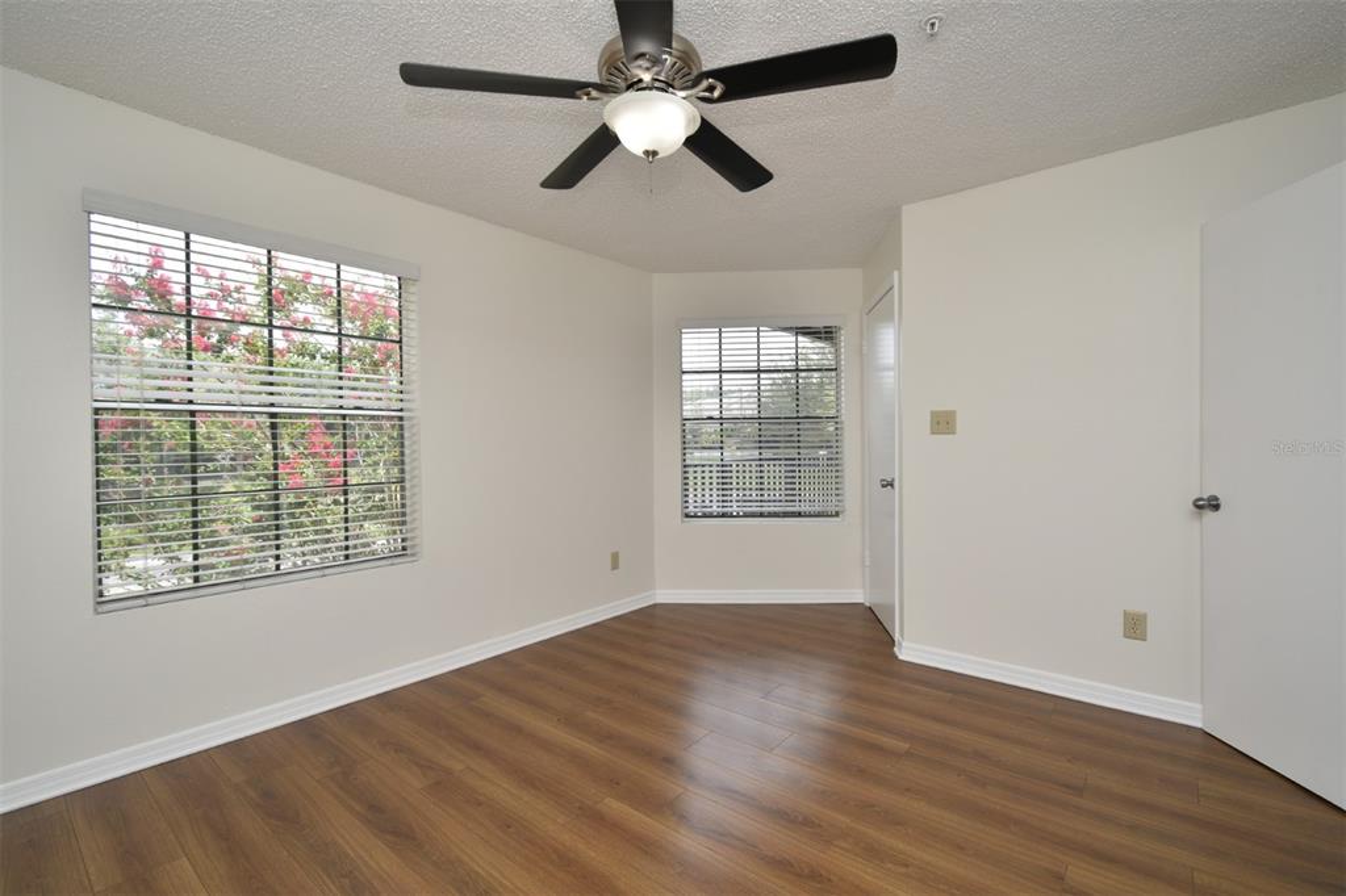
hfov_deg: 100.4
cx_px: 673
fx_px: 561
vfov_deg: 77.3
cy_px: 448
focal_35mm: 15
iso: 100
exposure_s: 1/125
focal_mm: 10
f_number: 5.6
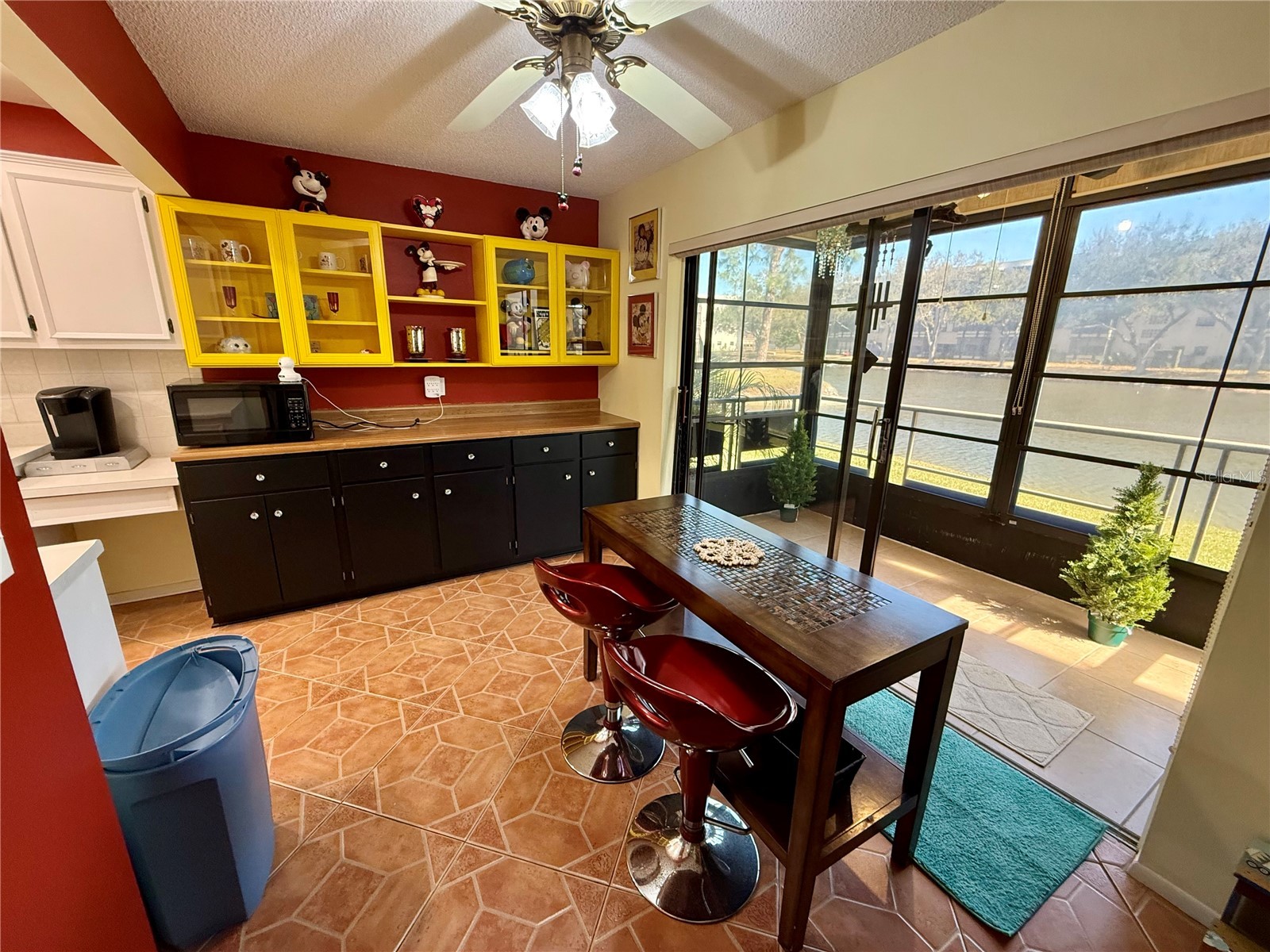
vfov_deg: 85.7
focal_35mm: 14
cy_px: 476
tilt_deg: -14.3
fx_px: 514
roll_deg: -0.9
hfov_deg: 102.1
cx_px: 635
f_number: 2.2
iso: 320
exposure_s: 1/60
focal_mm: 2.22
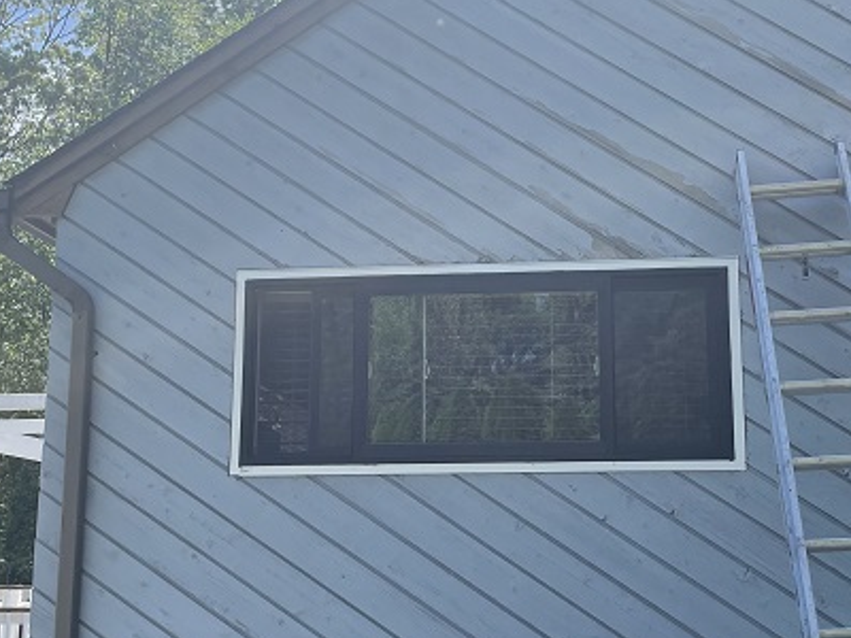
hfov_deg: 36.7
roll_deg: -1.1
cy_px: 353
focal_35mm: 52
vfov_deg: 28.0
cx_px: 513
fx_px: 1278
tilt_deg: +10.0
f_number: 1.6
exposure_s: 1/1949
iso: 32
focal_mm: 4.2
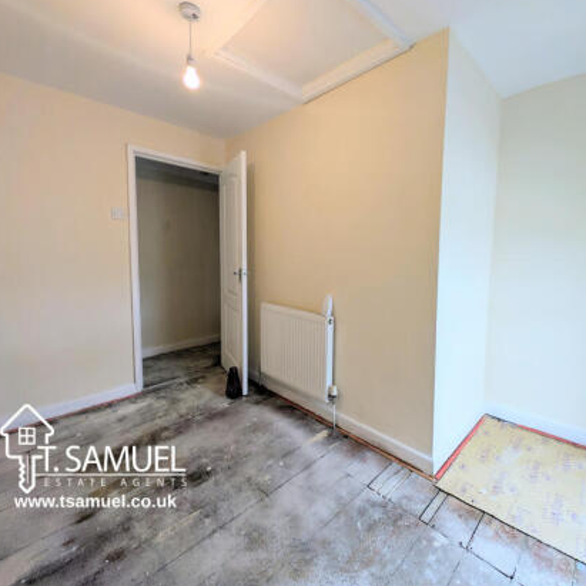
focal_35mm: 15
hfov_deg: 90.4
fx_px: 287
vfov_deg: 91.1
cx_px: 339
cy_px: 279
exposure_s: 1/100
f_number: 1.95
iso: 64
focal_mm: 2.23
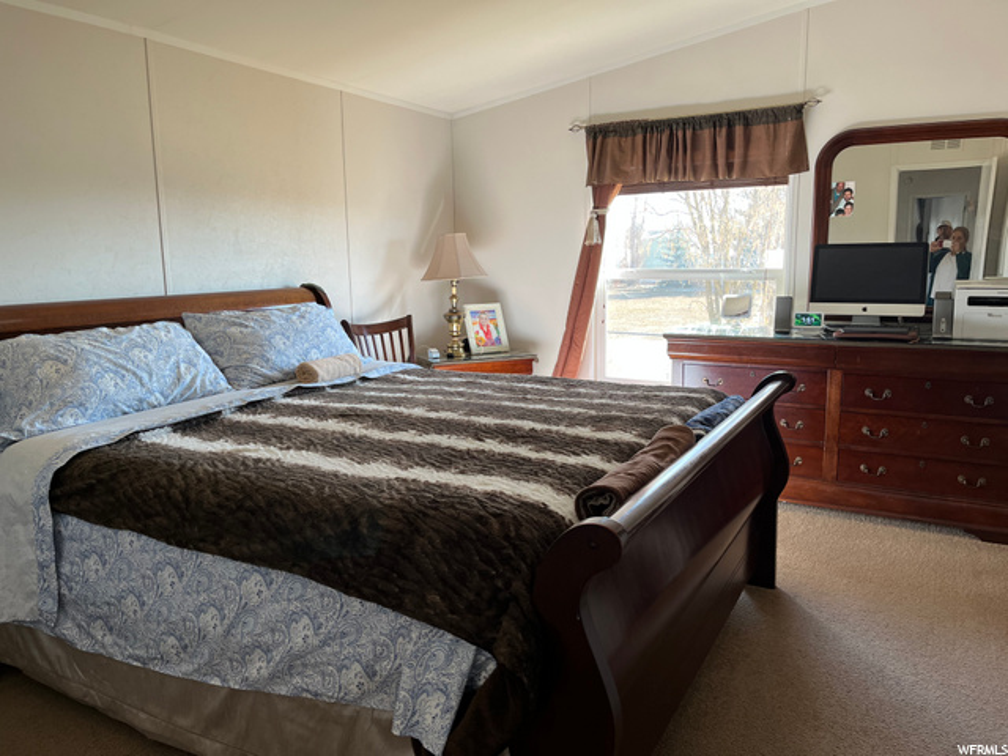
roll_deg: +0.4
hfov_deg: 67.3
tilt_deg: -8.8
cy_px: 378
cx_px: 504
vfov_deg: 53.1
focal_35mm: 26
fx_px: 757
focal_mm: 5.1
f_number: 1.6
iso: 64
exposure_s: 1/121
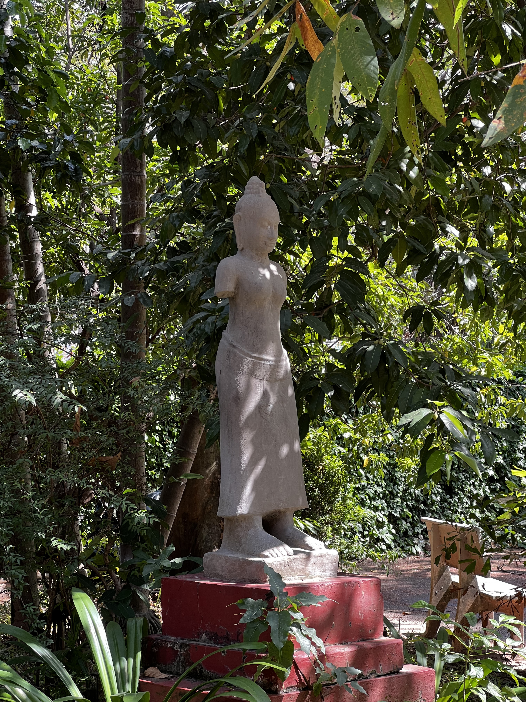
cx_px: 263
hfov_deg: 19.1
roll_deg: -0.5
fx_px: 1560
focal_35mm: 77
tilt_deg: +0.9
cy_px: 351
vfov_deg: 25.3
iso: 64
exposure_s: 1/99
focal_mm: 9
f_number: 2.8
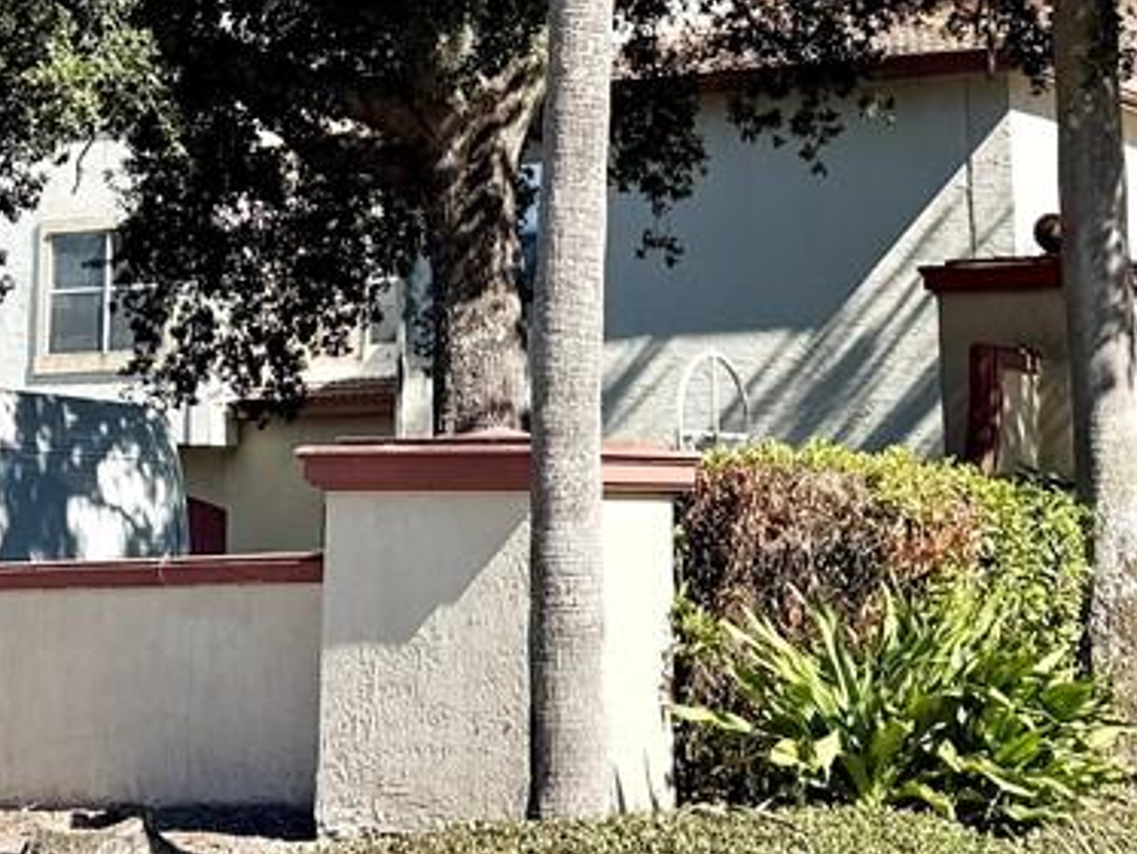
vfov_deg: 13.7
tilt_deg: +15.2
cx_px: 506
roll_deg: -0.1
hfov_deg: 19.1
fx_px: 3384
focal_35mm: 103
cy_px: -326
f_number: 1.78
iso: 80
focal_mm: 6.76
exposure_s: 1/2801
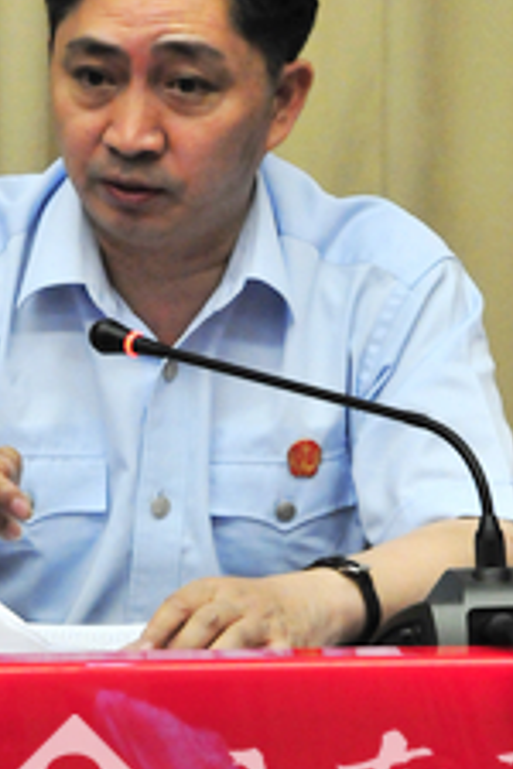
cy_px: 198
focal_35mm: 150
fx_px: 3208
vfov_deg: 13.6
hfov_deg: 9.1
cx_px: 104
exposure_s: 1/125
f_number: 5.6
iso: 1600
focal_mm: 45
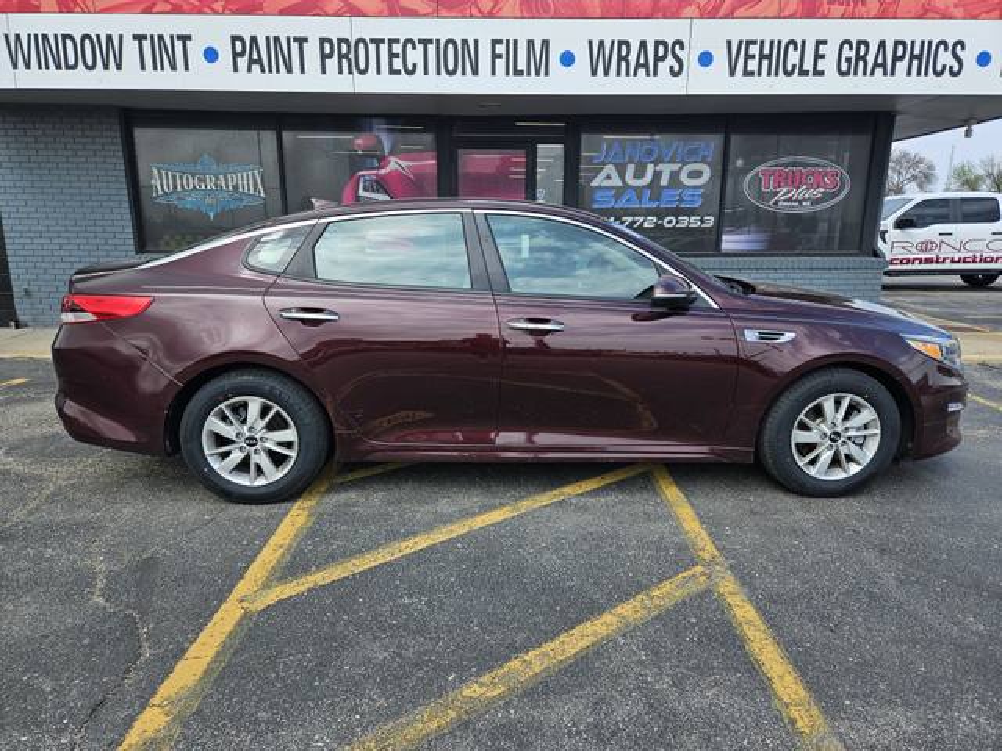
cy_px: 376
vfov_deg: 58.9
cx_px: 501
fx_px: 666
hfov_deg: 73.9
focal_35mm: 23
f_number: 1.8
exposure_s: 1/803
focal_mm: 5.4
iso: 25
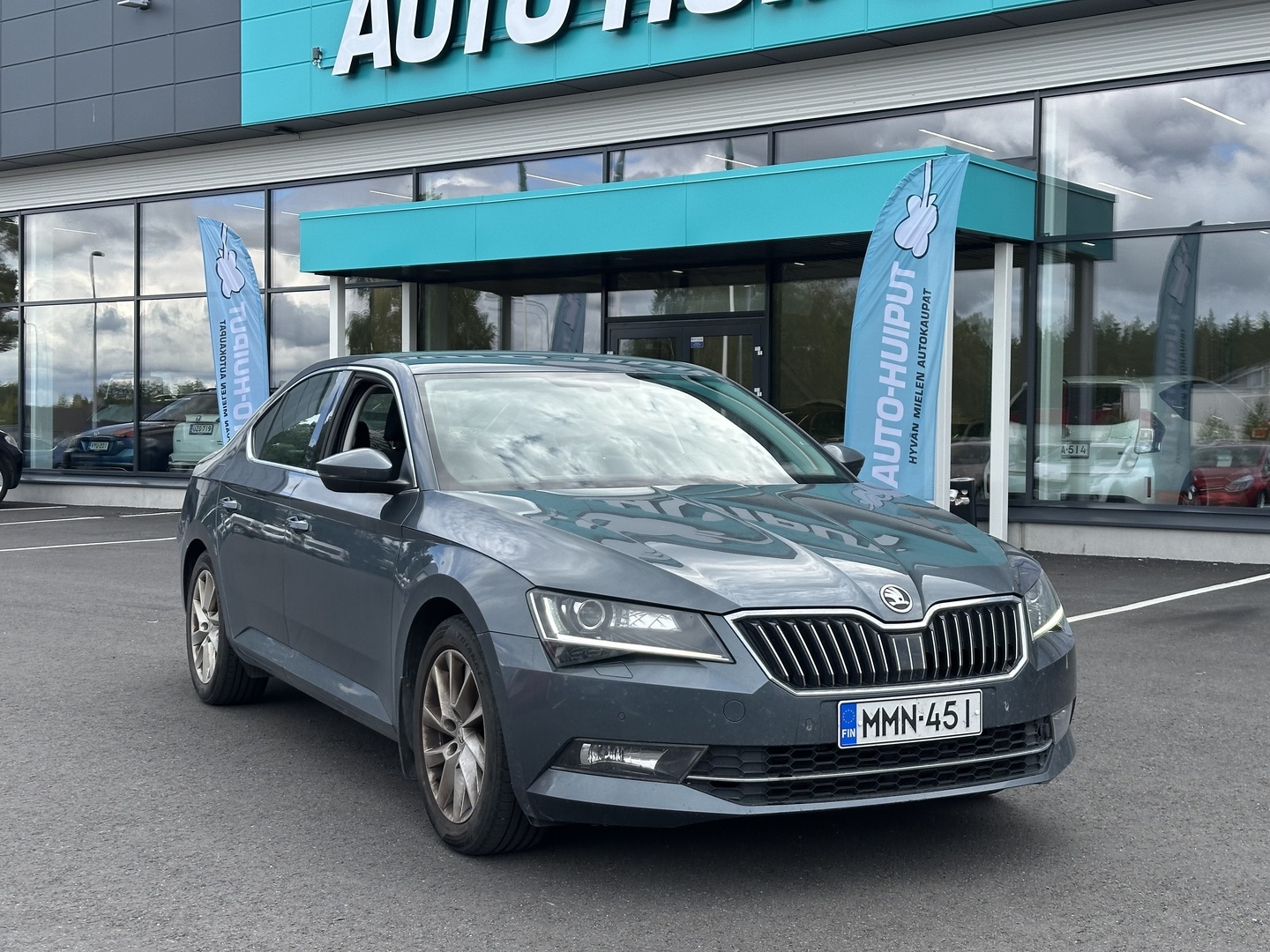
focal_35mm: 48
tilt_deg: -0.5
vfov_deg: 30.3
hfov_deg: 39.7
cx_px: 635
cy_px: 476
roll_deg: -1.1
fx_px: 1761
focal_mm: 6.86
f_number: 1.78
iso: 64
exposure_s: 1/1395
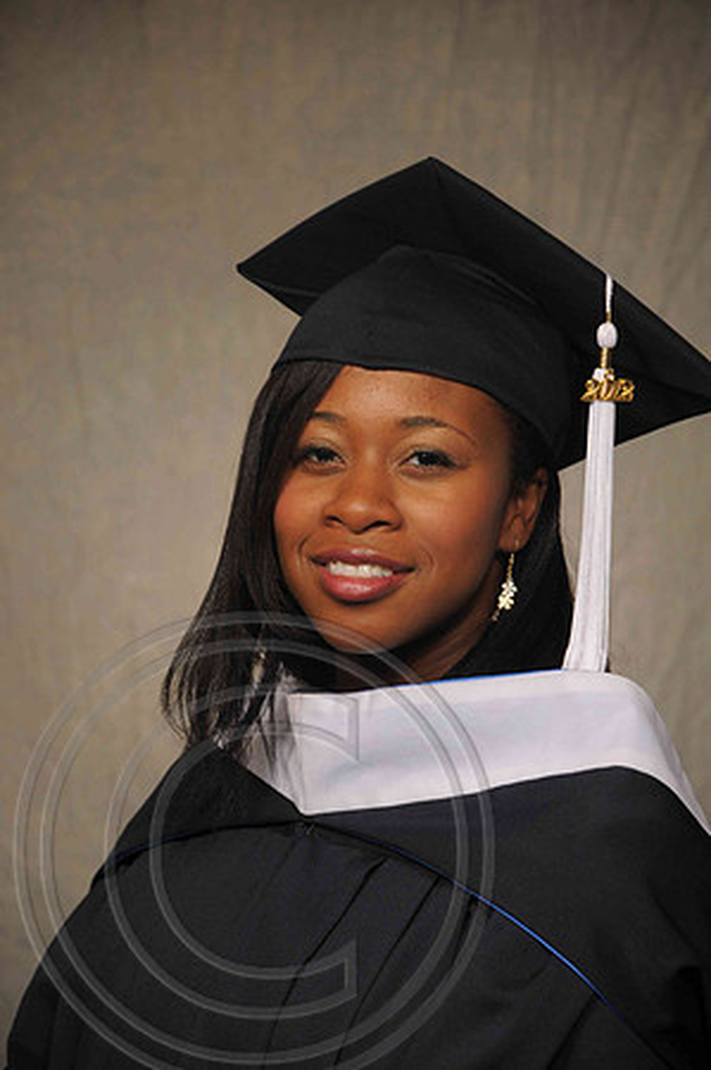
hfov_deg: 8.7
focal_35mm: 158
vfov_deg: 13.1
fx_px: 4676
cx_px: 356
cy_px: 535
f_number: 5.6
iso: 200
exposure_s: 1/125
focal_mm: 105
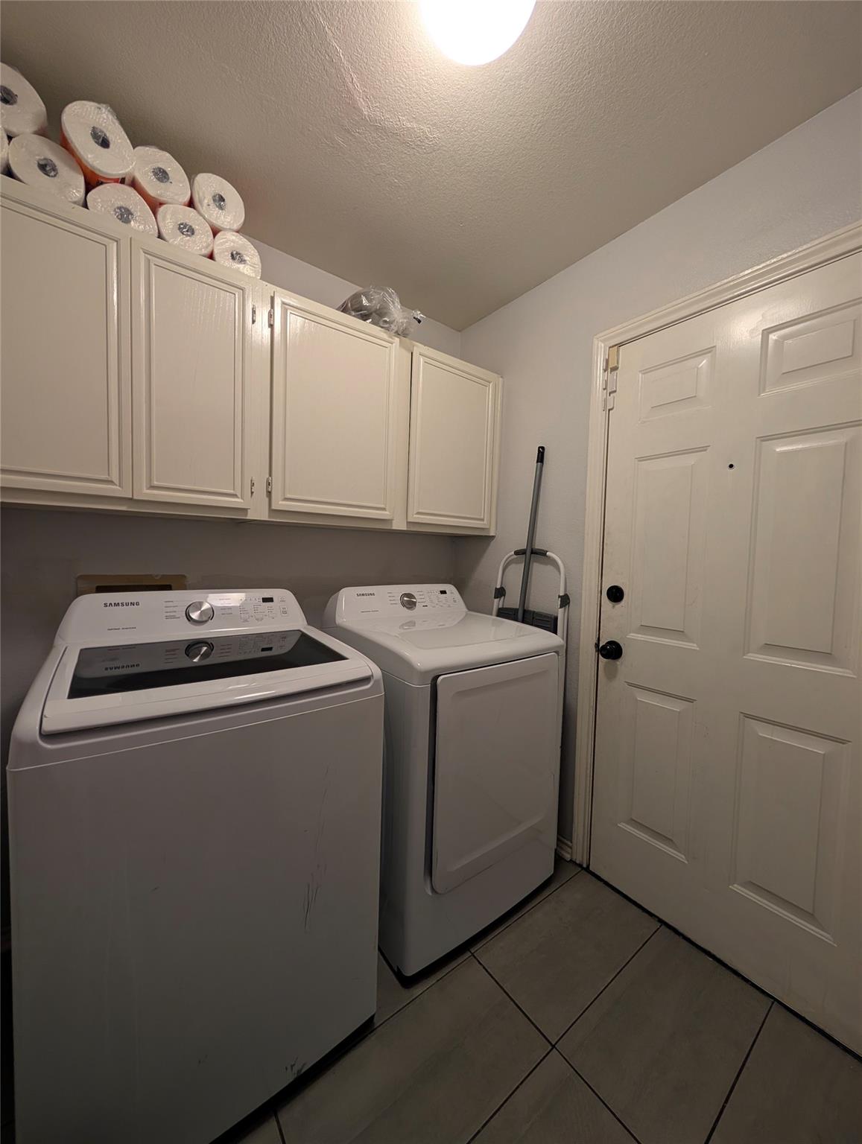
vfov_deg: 110.4
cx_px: 431
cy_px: 572
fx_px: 397
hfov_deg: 94.7
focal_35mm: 12
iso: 49
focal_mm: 2.02
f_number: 1.7
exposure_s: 1/30
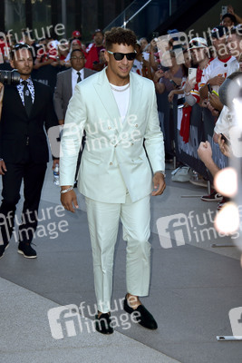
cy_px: 182
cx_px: 121
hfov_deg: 16.1
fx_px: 856
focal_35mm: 85
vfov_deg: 23.9
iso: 320
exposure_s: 1/250
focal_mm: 85
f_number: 6.3
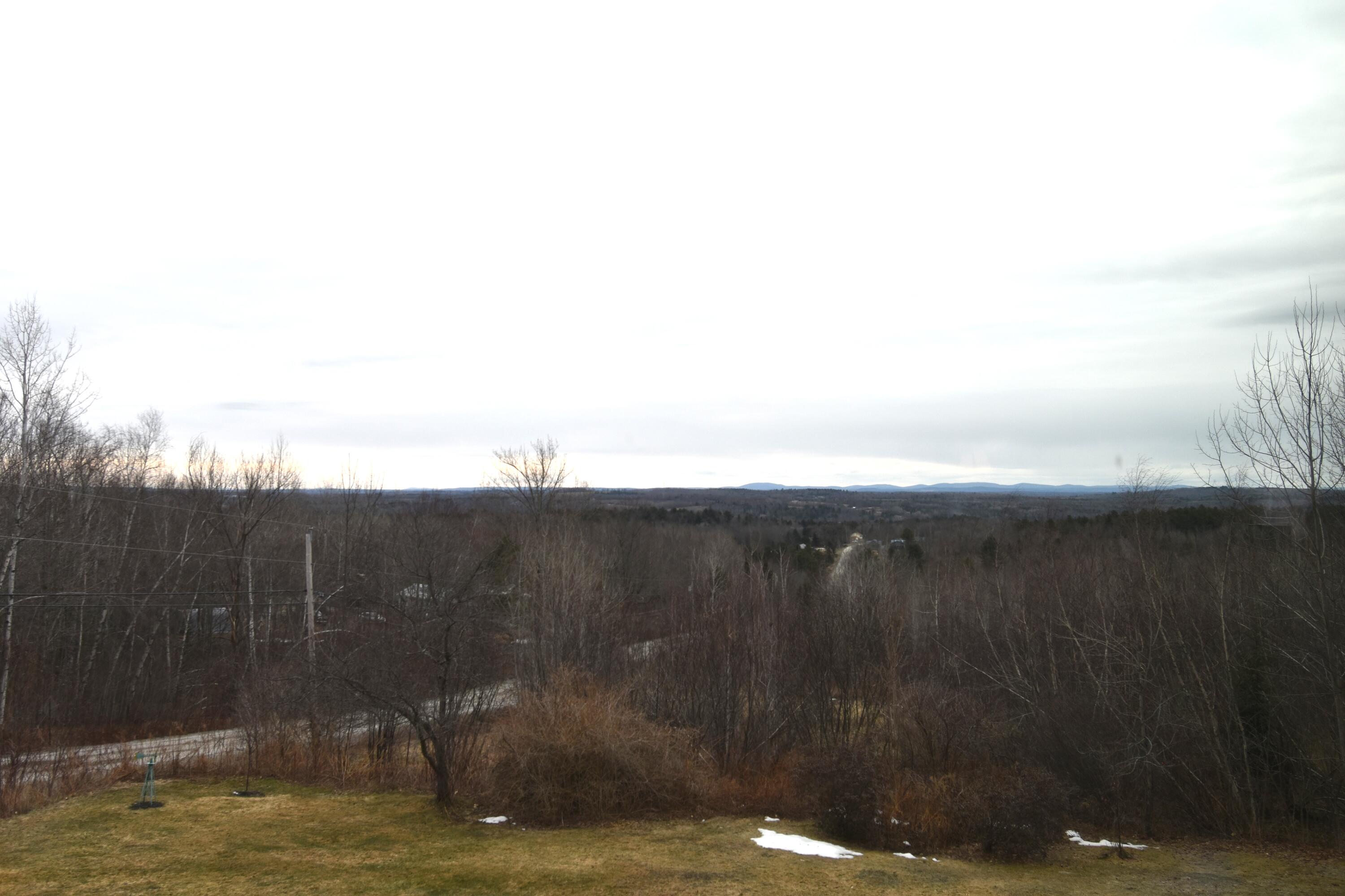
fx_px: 1121
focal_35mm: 30
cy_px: 448
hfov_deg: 61.9
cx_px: 672
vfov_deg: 43.6
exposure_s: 1/320
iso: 200
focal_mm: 20
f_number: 9
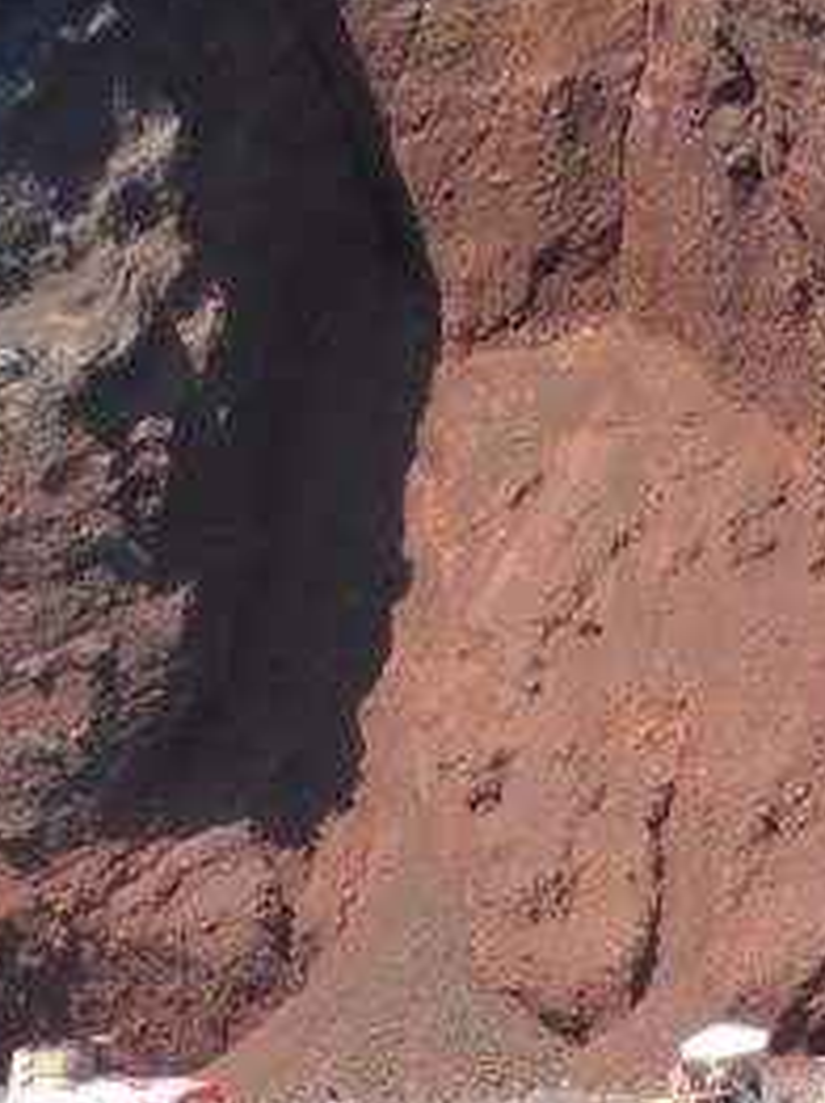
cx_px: 673
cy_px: 1793
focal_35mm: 223
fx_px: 7098
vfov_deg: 8.6
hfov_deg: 6.6
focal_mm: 10
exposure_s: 1/320
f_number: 4.5
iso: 80
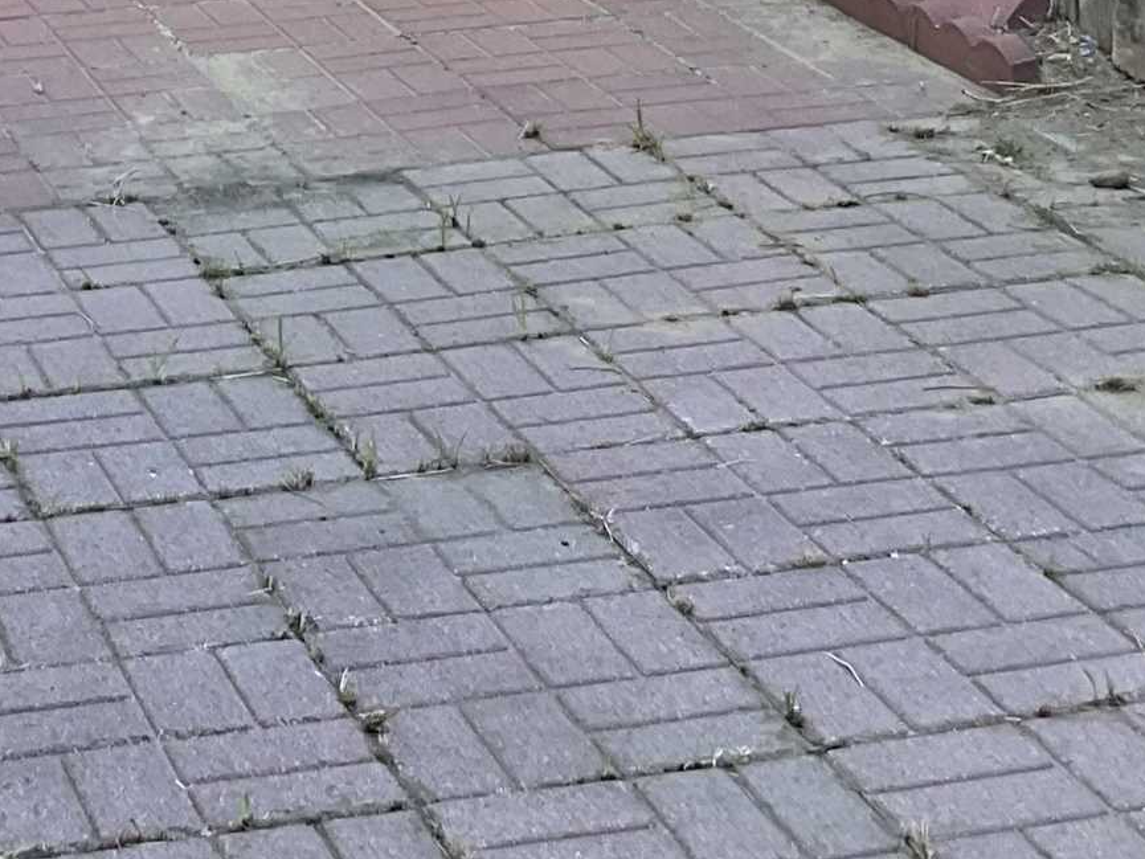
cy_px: -303
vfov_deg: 13.7
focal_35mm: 103
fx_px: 3407
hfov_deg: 18.9
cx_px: 209
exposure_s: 1/206
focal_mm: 3
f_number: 1.8
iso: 16
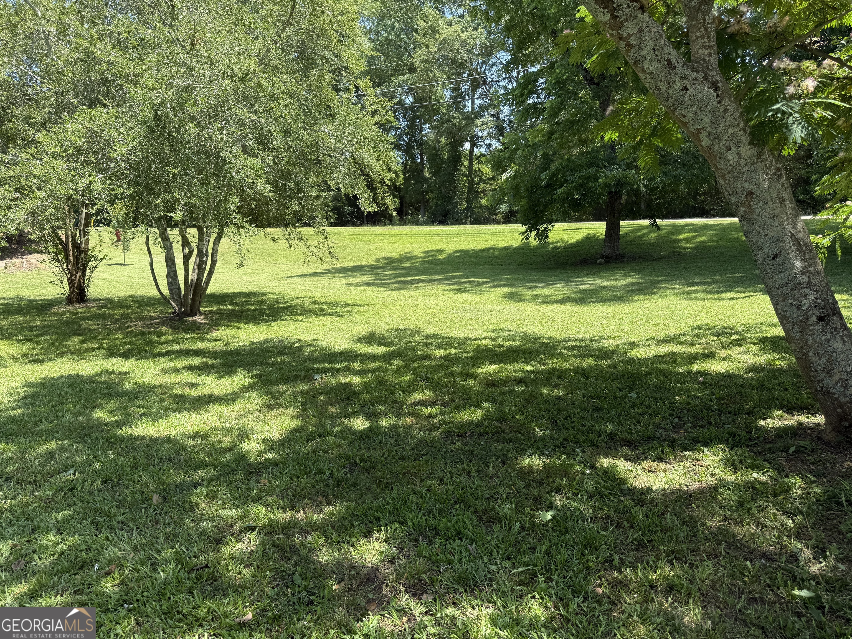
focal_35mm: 24
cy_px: 320
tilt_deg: -6.6
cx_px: 426
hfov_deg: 71.6
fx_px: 591
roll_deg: -0.7
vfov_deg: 56.8
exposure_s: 1/849
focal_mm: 6.76
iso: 80
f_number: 1.78
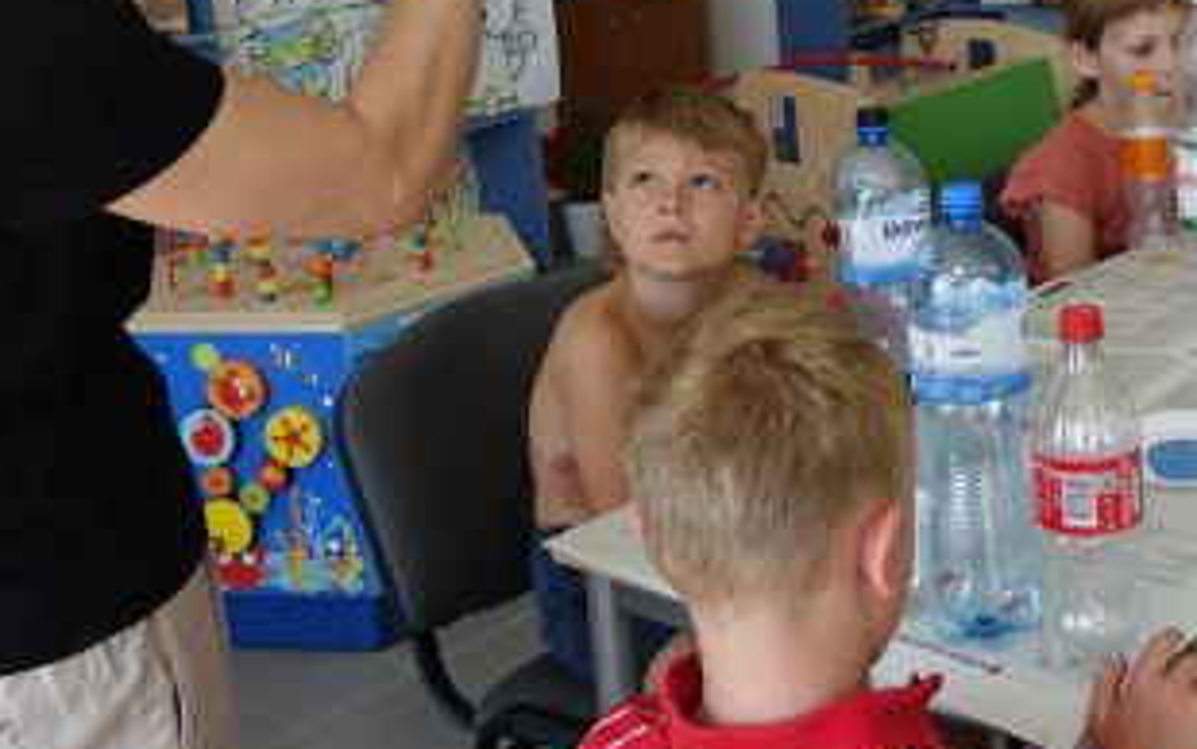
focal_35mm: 61
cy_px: 25
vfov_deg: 20.7
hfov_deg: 32.7
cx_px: 919
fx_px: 1991
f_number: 2.8
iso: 125
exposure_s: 1/125
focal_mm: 10.49
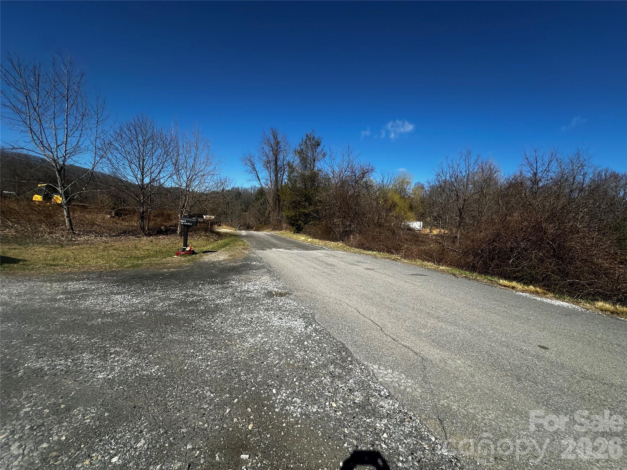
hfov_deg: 102.1
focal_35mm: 14
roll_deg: -1.4
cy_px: 235
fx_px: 254
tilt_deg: -9.9
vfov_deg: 85.7
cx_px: 314
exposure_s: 1/2257
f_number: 2.2
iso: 50
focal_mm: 2.22
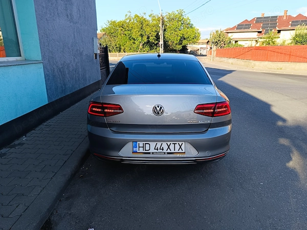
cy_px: 115
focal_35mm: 24
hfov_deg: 71.6
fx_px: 213
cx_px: 154
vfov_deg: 56.8
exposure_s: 1/441
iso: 53
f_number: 1.88
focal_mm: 5.59
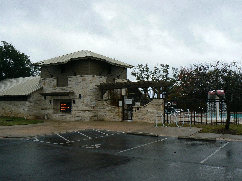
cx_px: 121
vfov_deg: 39.7
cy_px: 90
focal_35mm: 36
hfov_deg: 51.4
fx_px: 252
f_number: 7.1
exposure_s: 1/500
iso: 200
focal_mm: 6
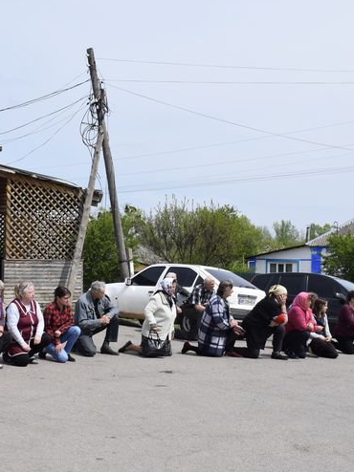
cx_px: 110
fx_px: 778
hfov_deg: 25.5
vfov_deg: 33.8
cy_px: 236
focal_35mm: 57
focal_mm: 26
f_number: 10
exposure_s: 1/400
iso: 200
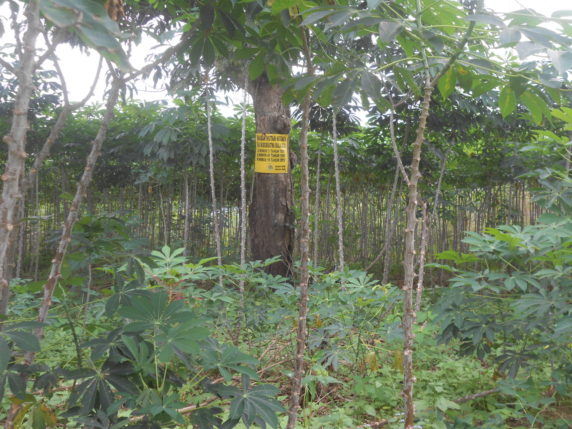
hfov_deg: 42.9
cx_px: 286
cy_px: 214
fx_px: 727
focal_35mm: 44
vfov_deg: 32.9
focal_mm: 7.8
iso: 80
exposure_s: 1/30
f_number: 4.5
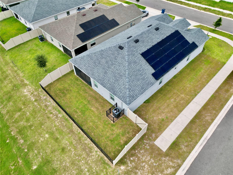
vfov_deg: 56.8
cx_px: 116
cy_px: 88
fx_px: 162
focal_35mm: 24
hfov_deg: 71.6
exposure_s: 1/1600
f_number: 1.7
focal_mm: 6.72
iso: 130
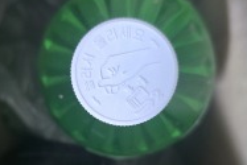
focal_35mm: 46
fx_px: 316
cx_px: 102
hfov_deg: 42.6
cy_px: 120
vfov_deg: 28.9
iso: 640
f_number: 1.7
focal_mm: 6.3
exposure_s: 1/60
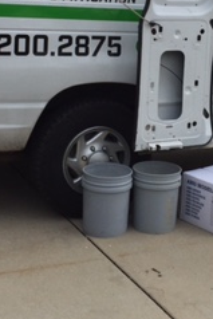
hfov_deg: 16.8
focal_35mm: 81
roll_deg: -0.8
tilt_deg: -8.6
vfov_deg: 24.4
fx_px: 718
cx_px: 155
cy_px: 39
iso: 32
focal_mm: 4.15
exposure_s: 1/1276
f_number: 2.2
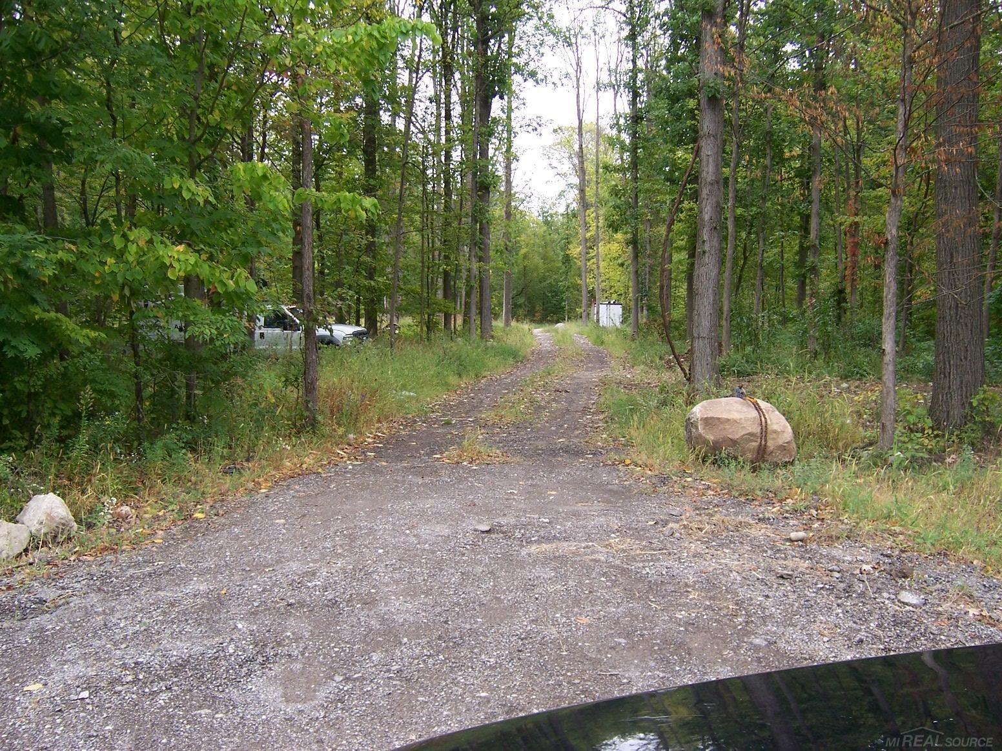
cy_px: 376
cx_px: 501
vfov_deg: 42.9
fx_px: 955
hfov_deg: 55.4
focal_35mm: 33
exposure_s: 1/90
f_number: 3.4
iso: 80
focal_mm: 5.5
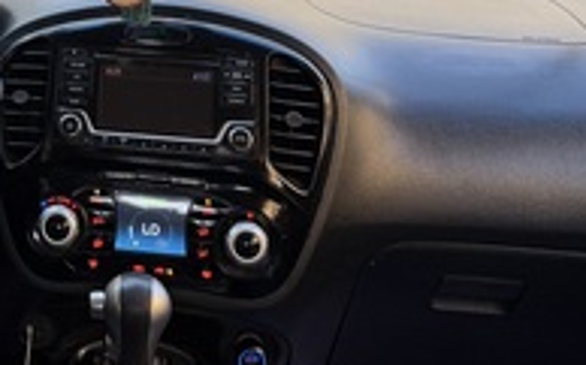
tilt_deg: -1.6
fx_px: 958
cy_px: -110
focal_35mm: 60
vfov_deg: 19.8
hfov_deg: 32.2
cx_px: 50
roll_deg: -2.0
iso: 100
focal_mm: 6.76
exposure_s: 1/121
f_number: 1.78
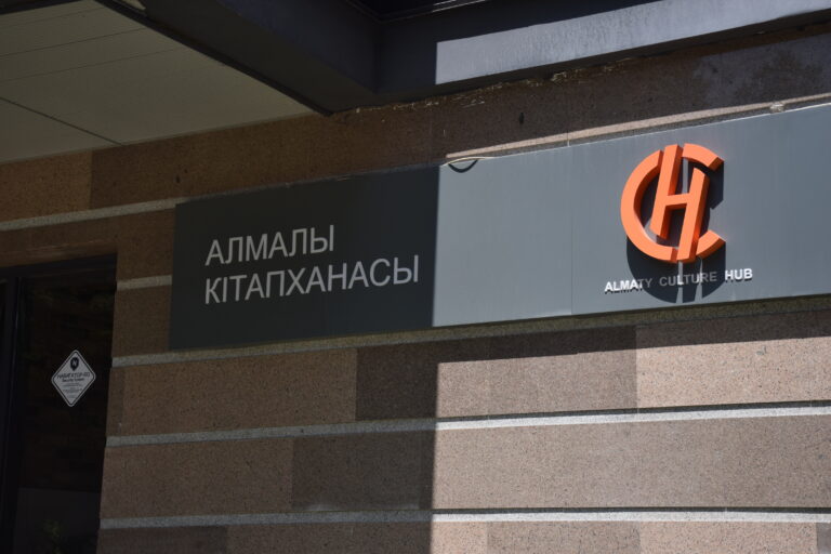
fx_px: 1454
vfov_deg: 21.6
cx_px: 416
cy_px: 277
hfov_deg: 31.9
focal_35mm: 63
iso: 400
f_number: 5.6
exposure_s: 1/1250
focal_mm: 42
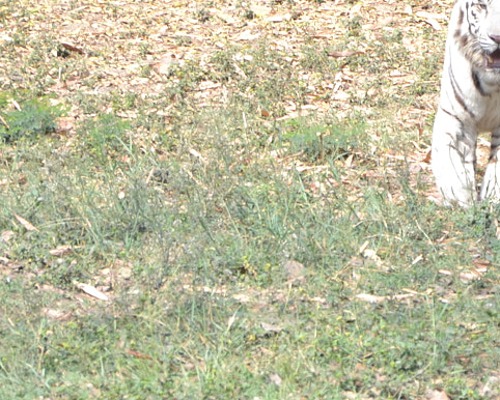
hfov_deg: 3.9
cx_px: 530
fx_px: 7262
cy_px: 55
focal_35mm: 491
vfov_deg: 3.2
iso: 100
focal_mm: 105
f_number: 5.6
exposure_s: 1/80
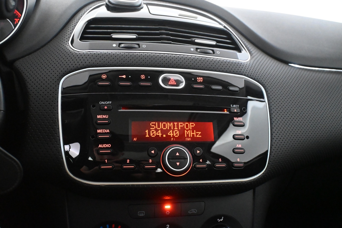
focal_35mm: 34
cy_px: 114
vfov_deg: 39.1
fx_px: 321
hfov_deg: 56.1
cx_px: 171
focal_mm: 22.5
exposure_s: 1/60
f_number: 4
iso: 9000
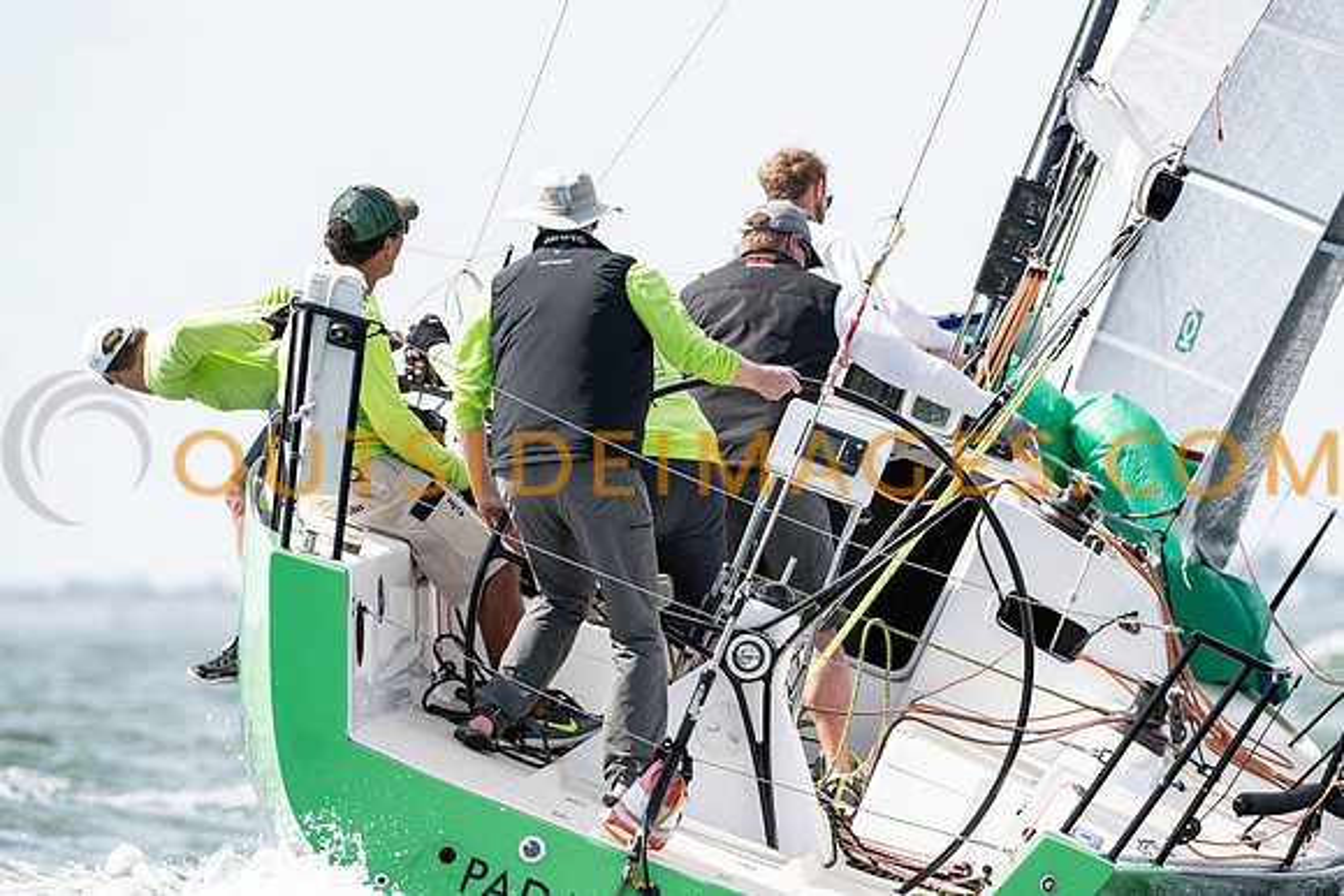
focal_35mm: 405
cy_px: 448
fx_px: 15123
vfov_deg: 3.4
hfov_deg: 5.1
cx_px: 672
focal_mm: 270
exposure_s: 1/1600
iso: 400
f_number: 5.6
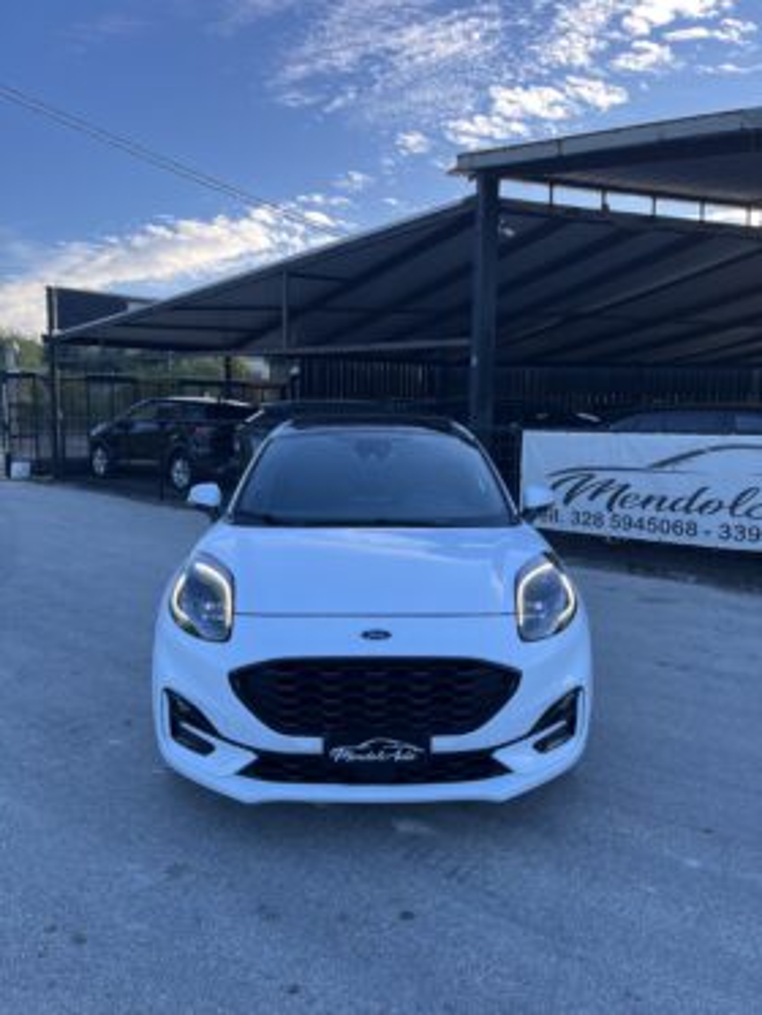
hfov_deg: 53.1
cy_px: 508
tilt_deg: -6.3
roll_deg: -0.3
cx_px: 381
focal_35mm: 26
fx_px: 763
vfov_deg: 67.3
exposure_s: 1/943
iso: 50
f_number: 1.6
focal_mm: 5.1
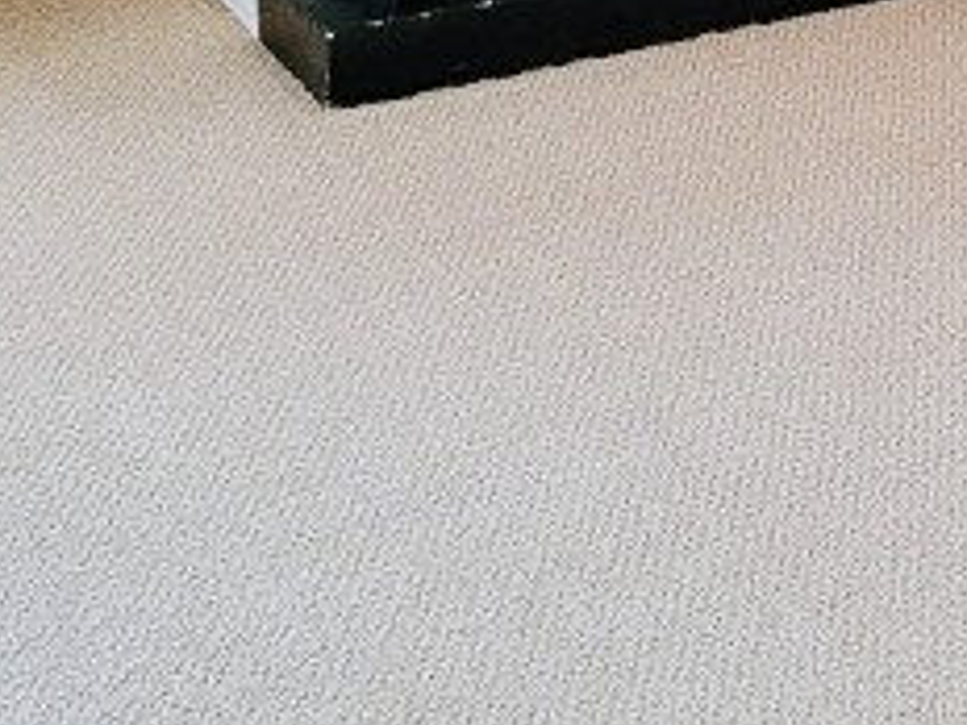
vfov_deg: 12.8
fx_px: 2961
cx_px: 1405
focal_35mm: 106
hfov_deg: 17.0
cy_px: -546
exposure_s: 1/60
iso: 250
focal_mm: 6.7
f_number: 1.8
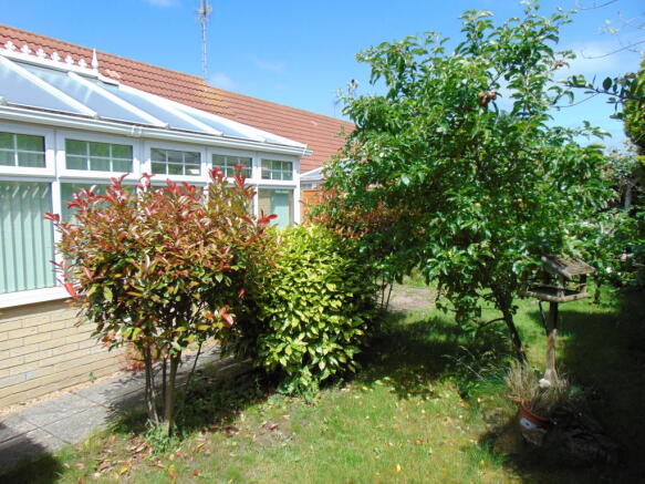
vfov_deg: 54.9
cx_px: 322
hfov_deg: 69.4
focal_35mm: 25
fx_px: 466
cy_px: 242
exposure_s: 1/800
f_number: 3
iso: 80
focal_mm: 4.5
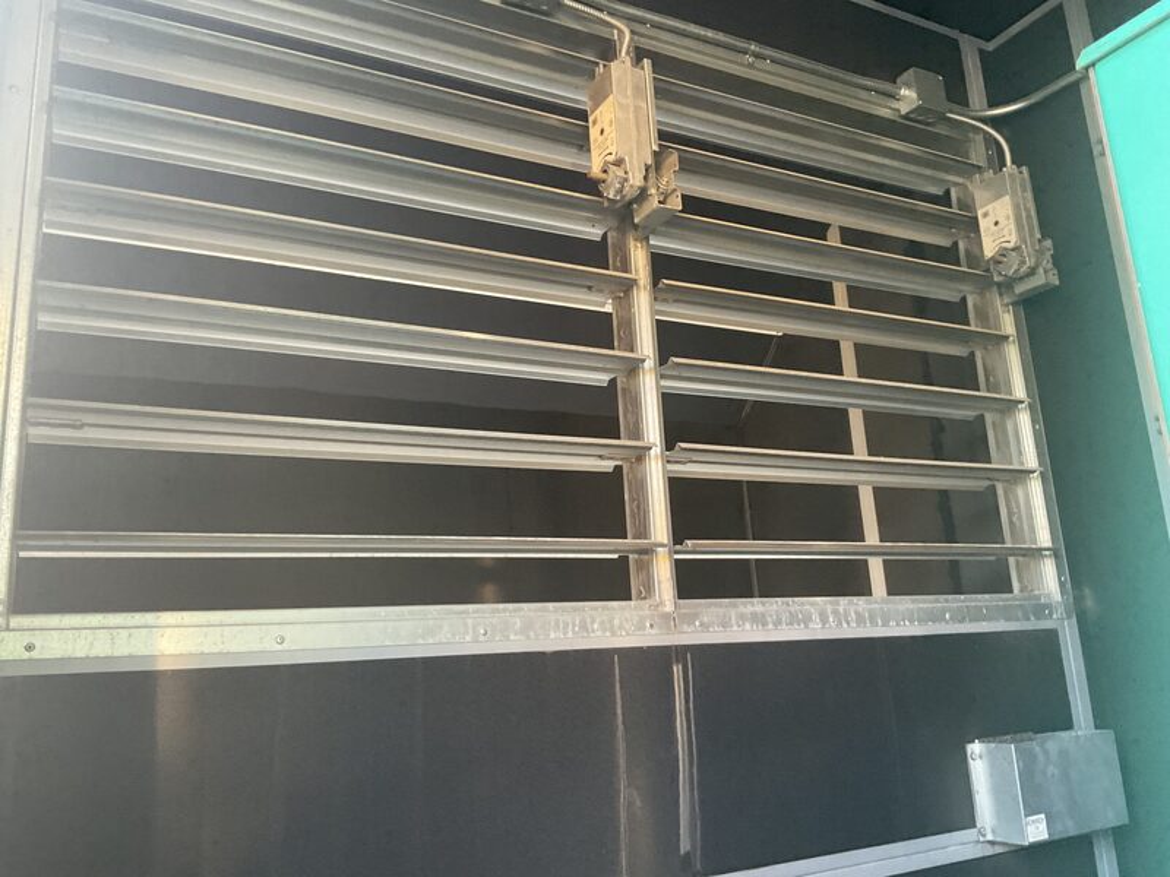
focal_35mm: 29
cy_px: 438
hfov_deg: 61.7
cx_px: 585
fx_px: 980
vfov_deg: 48.2
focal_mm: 3
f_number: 1.8
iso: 200
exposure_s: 1/60
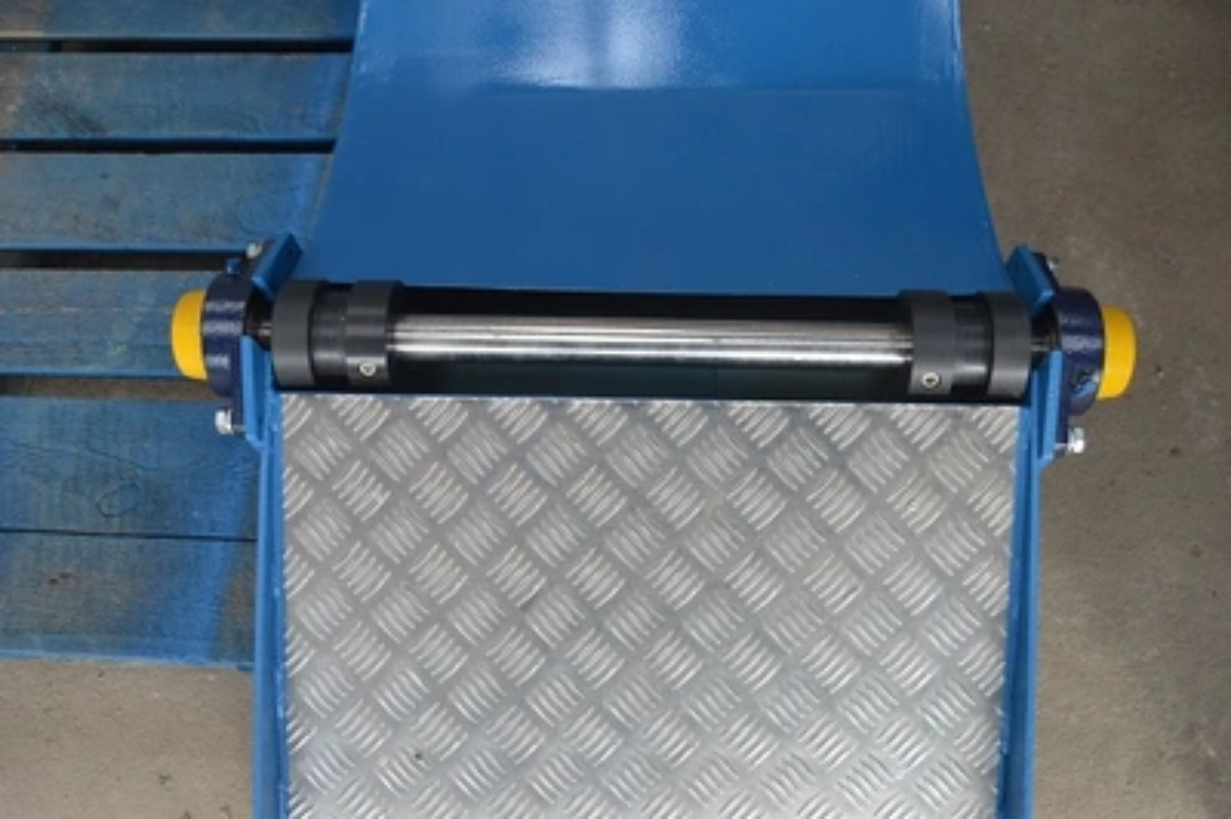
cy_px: 410
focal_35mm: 30
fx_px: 1025
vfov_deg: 43.5
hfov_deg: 62.0
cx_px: 616
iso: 400
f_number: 5
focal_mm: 20
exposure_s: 1/100
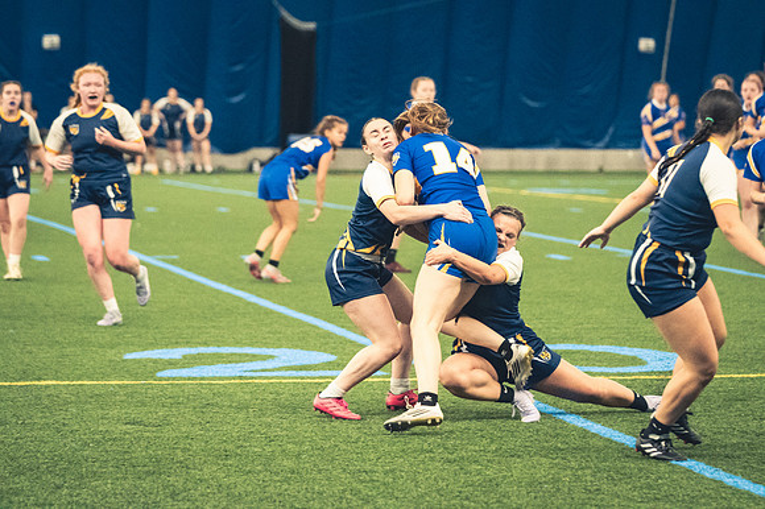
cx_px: 382
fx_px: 3249
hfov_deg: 13.4
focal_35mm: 153
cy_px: 254
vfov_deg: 9.0
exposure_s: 1/500
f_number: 2.8
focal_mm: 102
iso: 12800
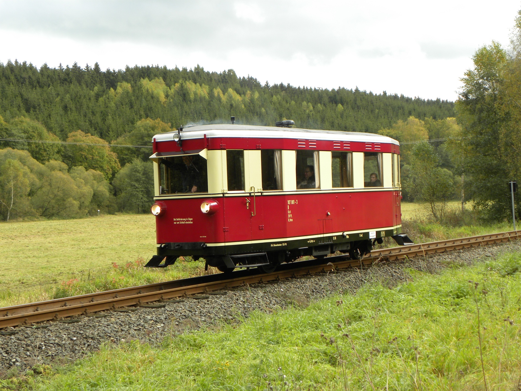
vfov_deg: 22.3
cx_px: 260
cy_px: 196
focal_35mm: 66
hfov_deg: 29.4
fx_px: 993
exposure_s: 1/82.1
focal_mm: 11.8
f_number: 3.5
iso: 64
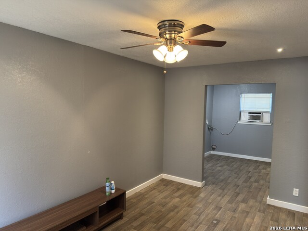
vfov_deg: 56.8
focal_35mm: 24
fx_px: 214
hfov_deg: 71.6
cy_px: 116
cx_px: 154
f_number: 1.78
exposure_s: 1/60
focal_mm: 6.76
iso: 200
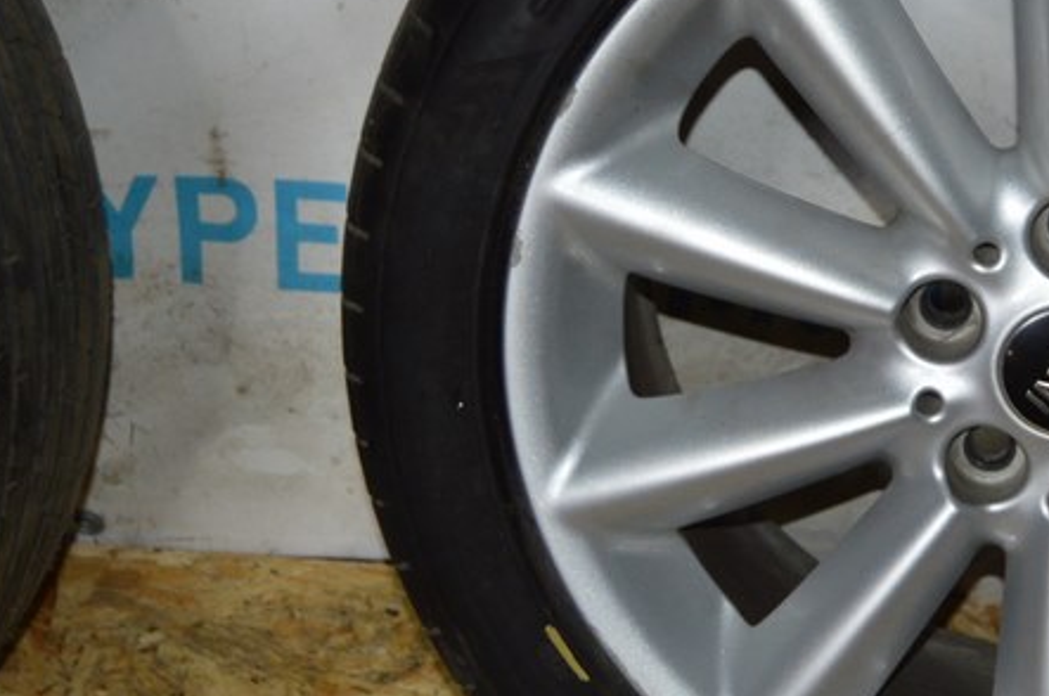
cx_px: 952
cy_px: 221
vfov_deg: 12.3
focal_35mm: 111
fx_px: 3230
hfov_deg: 18.1
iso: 800
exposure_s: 1/60
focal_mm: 32
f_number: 4.5
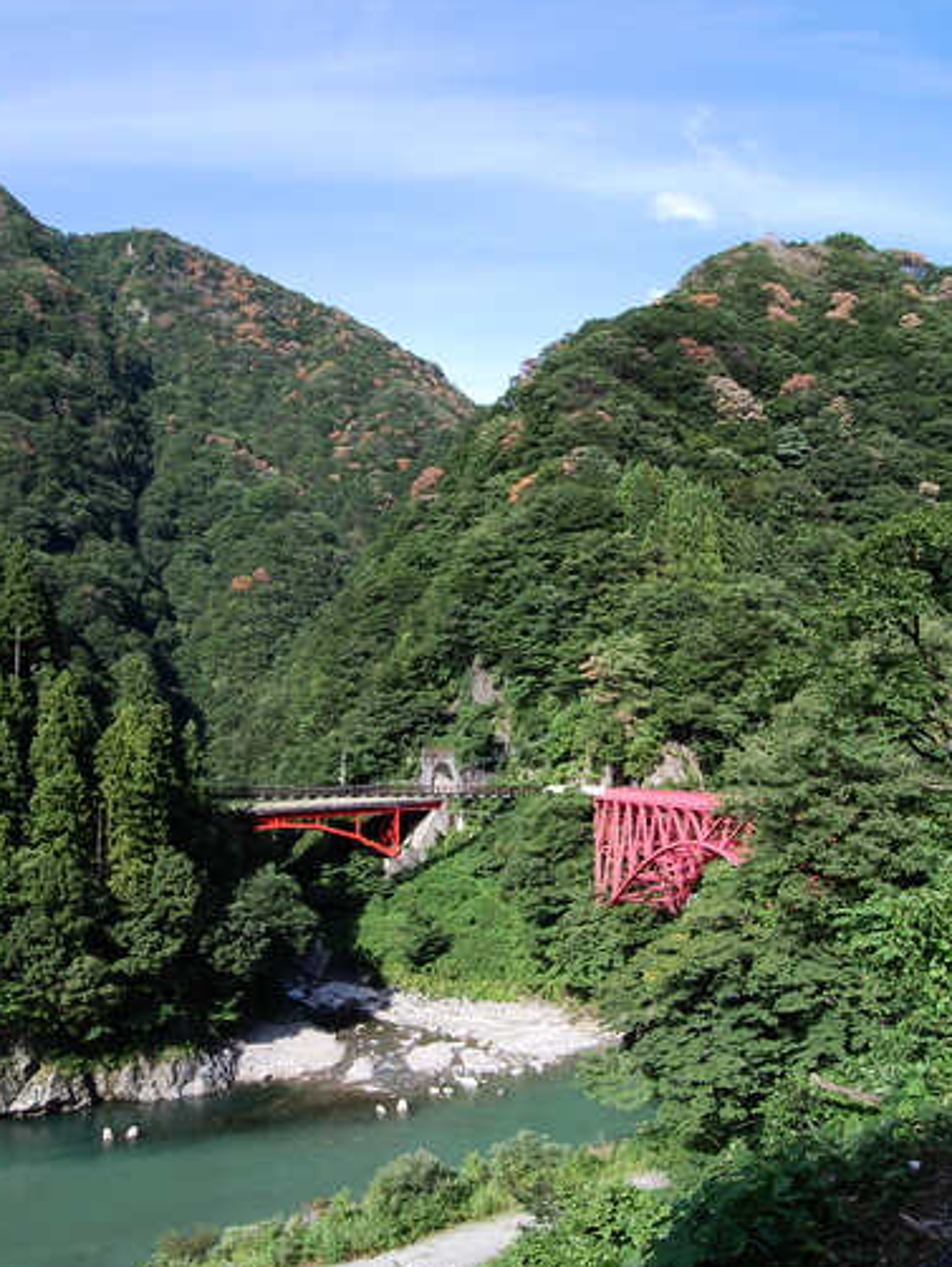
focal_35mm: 31
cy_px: 666
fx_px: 1136
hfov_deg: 45.5
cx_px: 473
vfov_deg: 58.3
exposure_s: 1/200
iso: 200
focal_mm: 18
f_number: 8
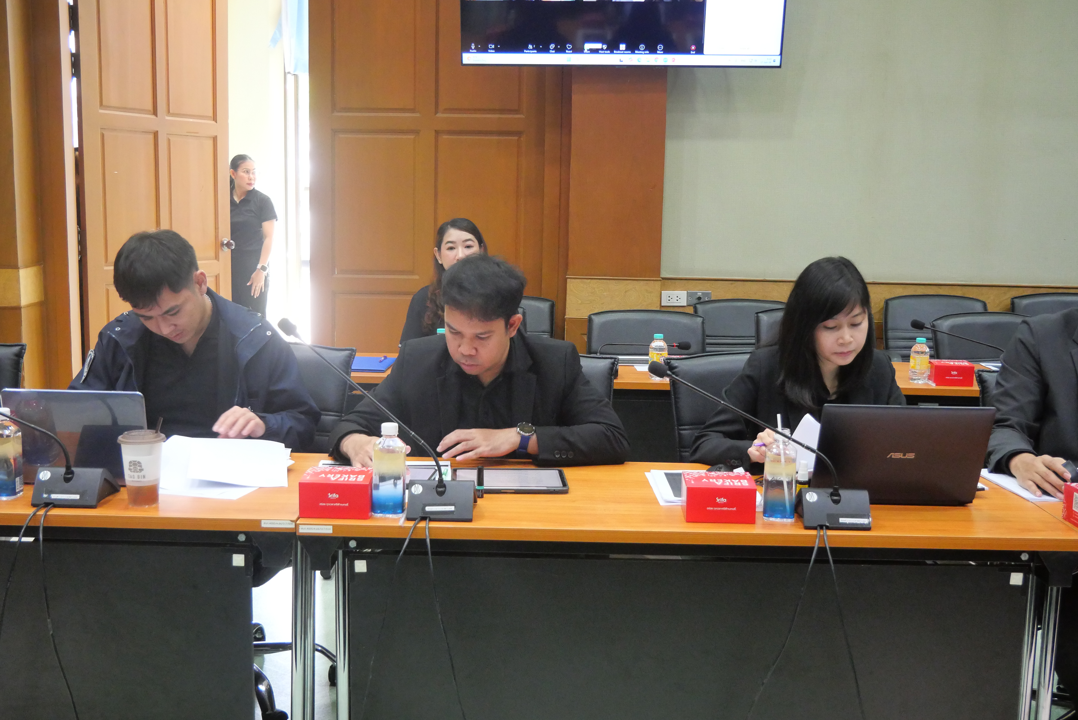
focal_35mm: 41
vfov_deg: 32.7
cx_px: 539
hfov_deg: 47.4
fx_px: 1228
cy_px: 360
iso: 3200
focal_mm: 20
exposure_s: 1/100
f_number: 4.1
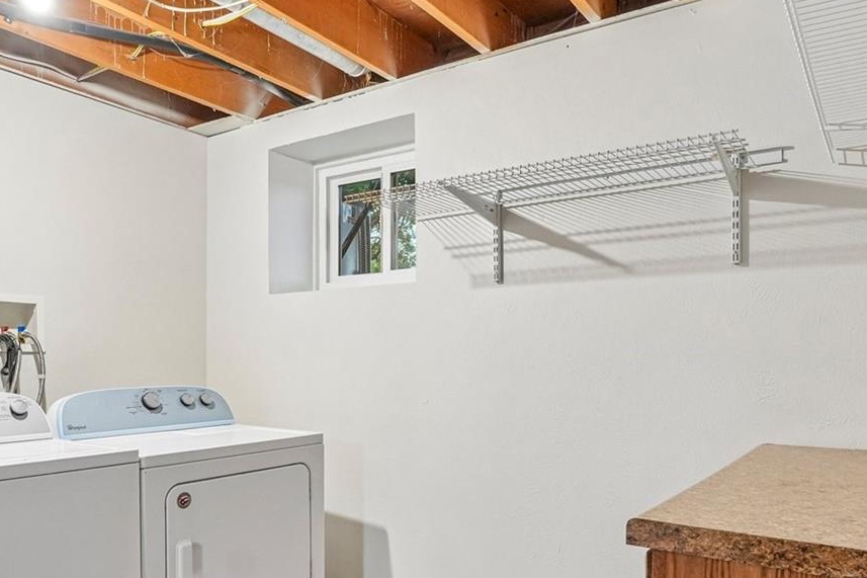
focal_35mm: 28
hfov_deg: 65.4
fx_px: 674
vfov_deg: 45.9
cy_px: 369
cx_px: 411
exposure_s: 1/8
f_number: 8
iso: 800
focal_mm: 10
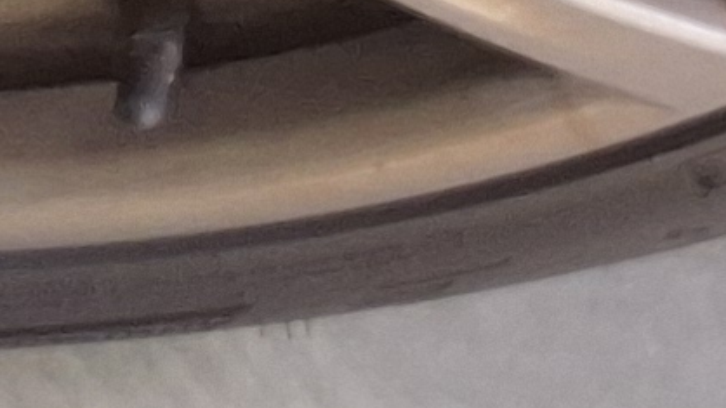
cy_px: -413
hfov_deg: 8.9
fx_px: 4581
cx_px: -170
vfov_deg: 5.0
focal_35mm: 238
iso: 32
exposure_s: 1/270
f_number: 1.9
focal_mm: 2.91
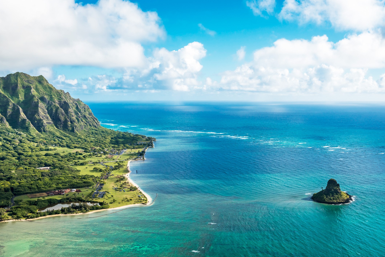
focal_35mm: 36
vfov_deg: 36.9
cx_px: 192
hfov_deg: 53.1
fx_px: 385
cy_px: 128
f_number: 7.1
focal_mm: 36
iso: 220
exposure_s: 1/1000
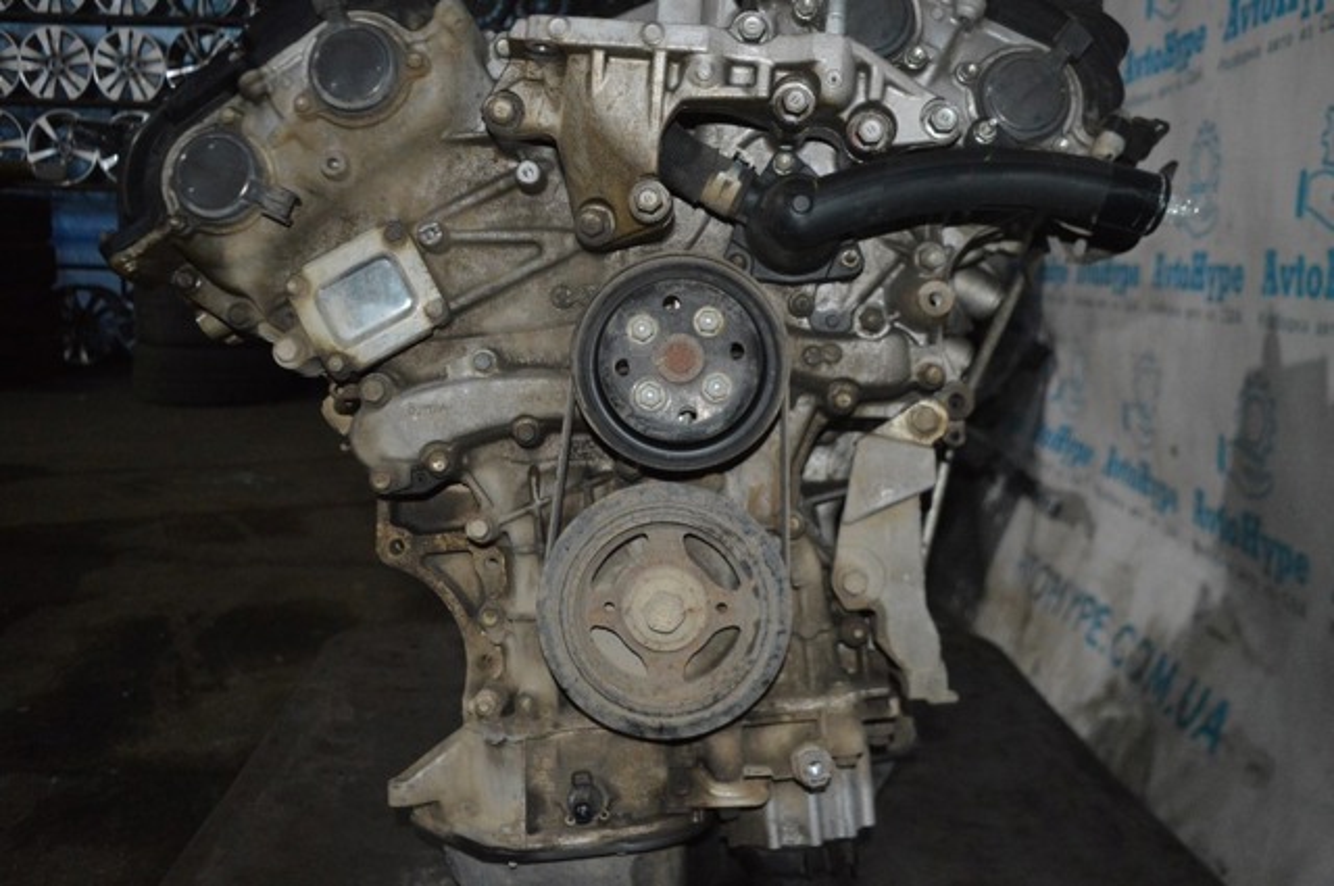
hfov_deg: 59.6
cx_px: 667
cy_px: 443
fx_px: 1166
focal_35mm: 32
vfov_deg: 41.6
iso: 3200
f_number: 3.8
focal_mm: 21
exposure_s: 1/60
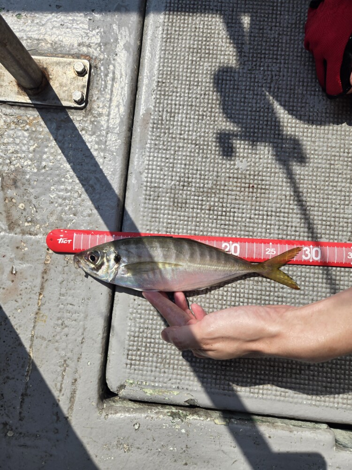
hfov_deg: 58.9
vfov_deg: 73.9
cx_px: 176
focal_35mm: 23
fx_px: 312
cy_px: 235
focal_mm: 5.4
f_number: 1.8
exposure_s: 1/2346
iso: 25
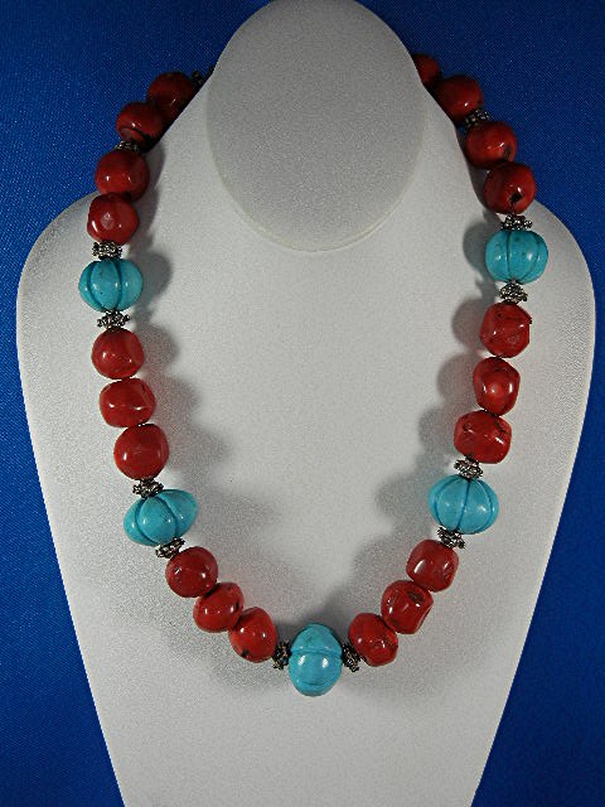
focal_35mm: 52
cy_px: 404
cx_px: 302
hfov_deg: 28.0
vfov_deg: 36.8
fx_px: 1212
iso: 160
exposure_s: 1/60
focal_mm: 9.3
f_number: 3.9
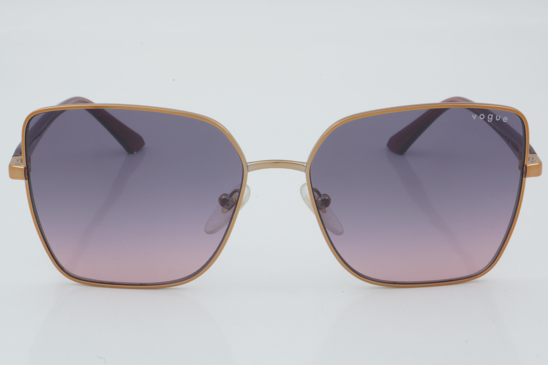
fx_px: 1256
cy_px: 182
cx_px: 274
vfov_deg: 16.6
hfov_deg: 24.6
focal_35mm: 82
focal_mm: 55
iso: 100
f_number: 32
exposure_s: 1/3
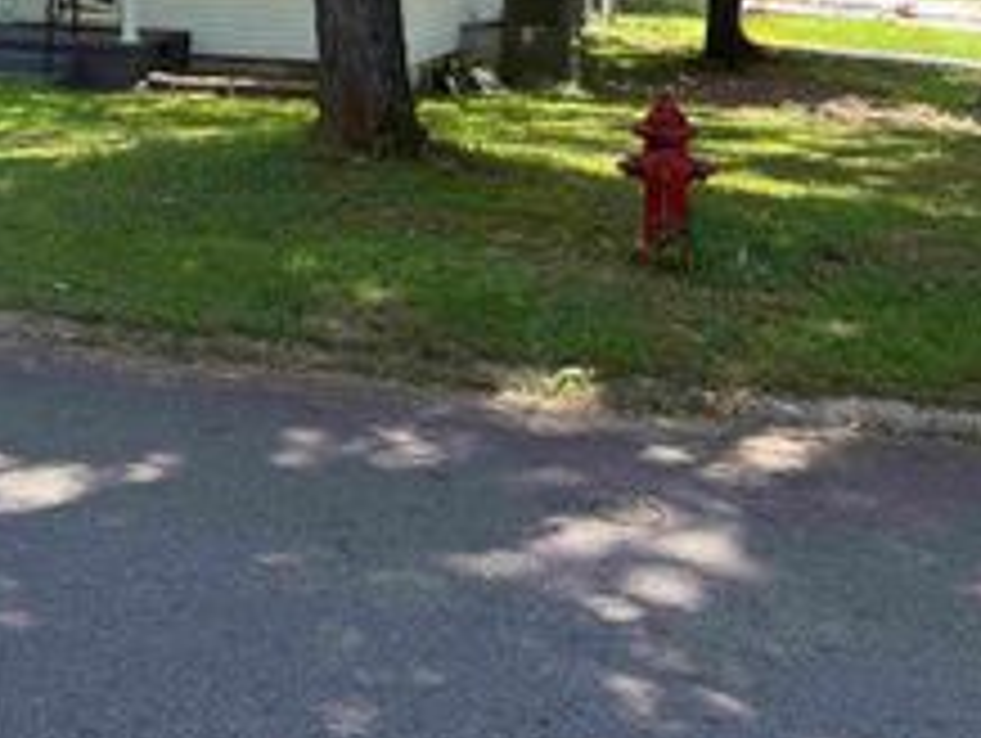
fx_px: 1560
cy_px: -43
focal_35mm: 55
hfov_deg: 34.2
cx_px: 243
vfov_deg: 25.0
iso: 100
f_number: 1.78
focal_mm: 6.76
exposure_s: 1/788
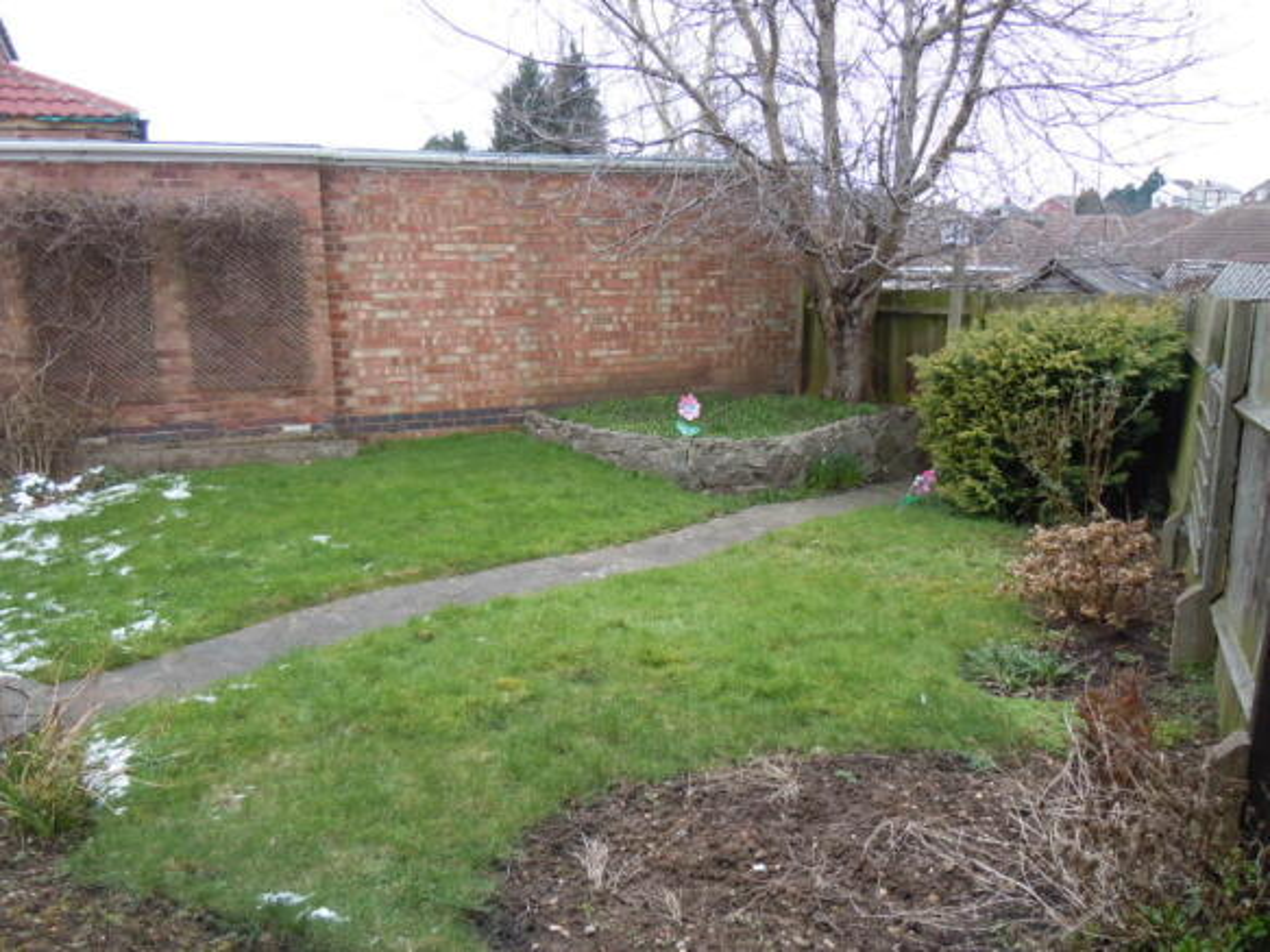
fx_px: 1100
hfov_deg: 60.0
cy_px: 476
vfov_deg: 46.8
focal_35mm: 30
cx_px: 635
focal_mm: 5.4
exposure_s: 1/60
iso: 100
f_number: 3.5
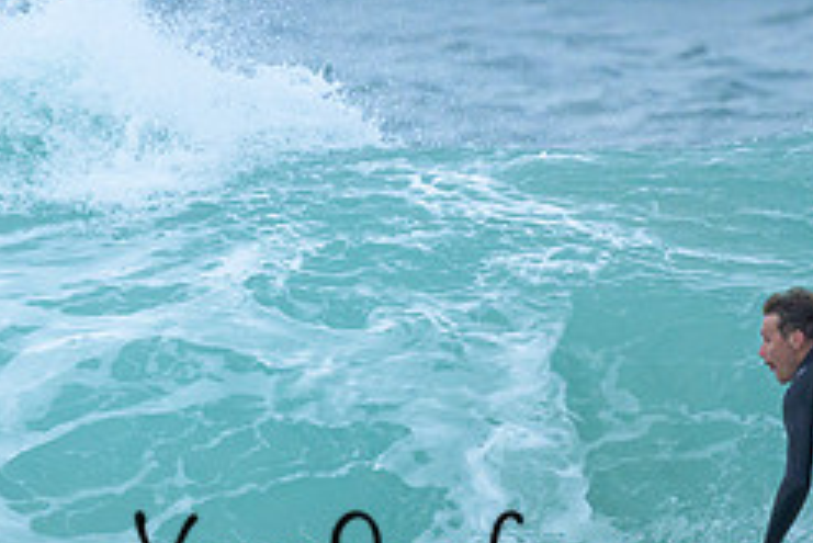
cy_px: 399
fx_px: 55472
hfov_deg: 0.8
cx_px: 328
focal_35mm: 2455
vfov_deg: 0.6
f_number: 6.3
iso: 1100
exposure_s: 1/2500
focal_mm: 800
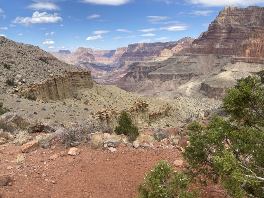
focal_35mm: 26
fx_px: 198
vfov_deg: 53.1
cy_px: 99
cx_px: 132
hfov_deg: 67.3
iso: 32
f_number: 1.8
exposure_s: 1/2410
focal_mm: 4.25
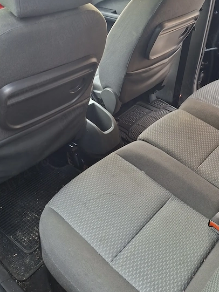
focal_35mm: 34
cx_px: 128
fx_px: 287
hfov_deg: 41.7
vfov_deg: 53.6
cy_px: 118
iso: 320
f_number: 1.8
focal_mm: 5.54
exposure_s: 1/33
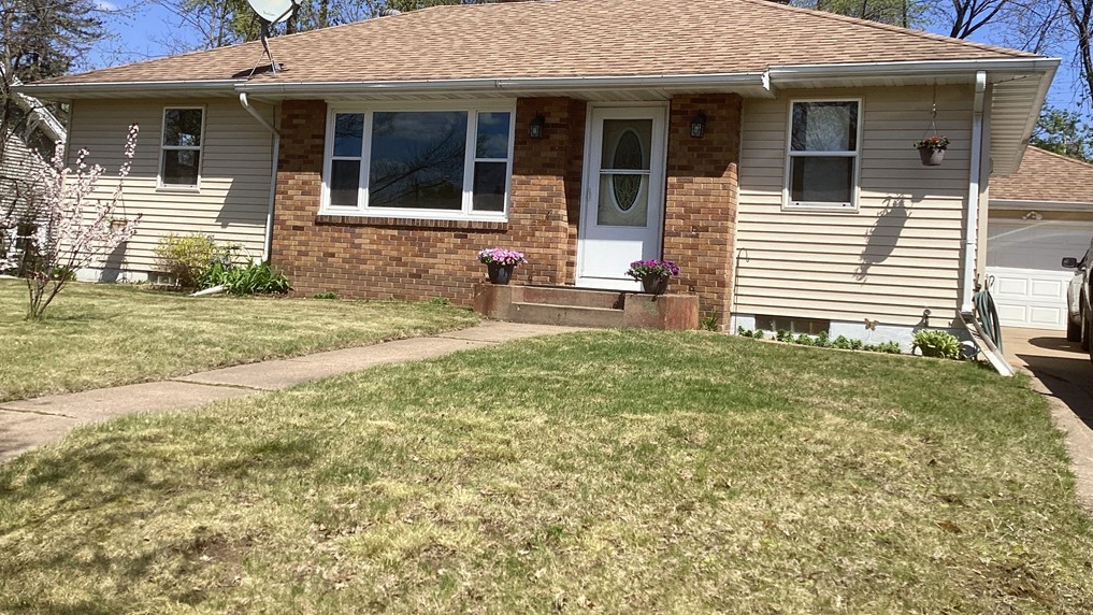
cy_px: 232
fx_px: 985
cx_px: 545
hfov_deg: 58.0
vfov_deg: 34.5
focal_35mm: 34
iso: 25
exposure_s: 1/1294
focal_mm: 3.3
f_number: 2.4
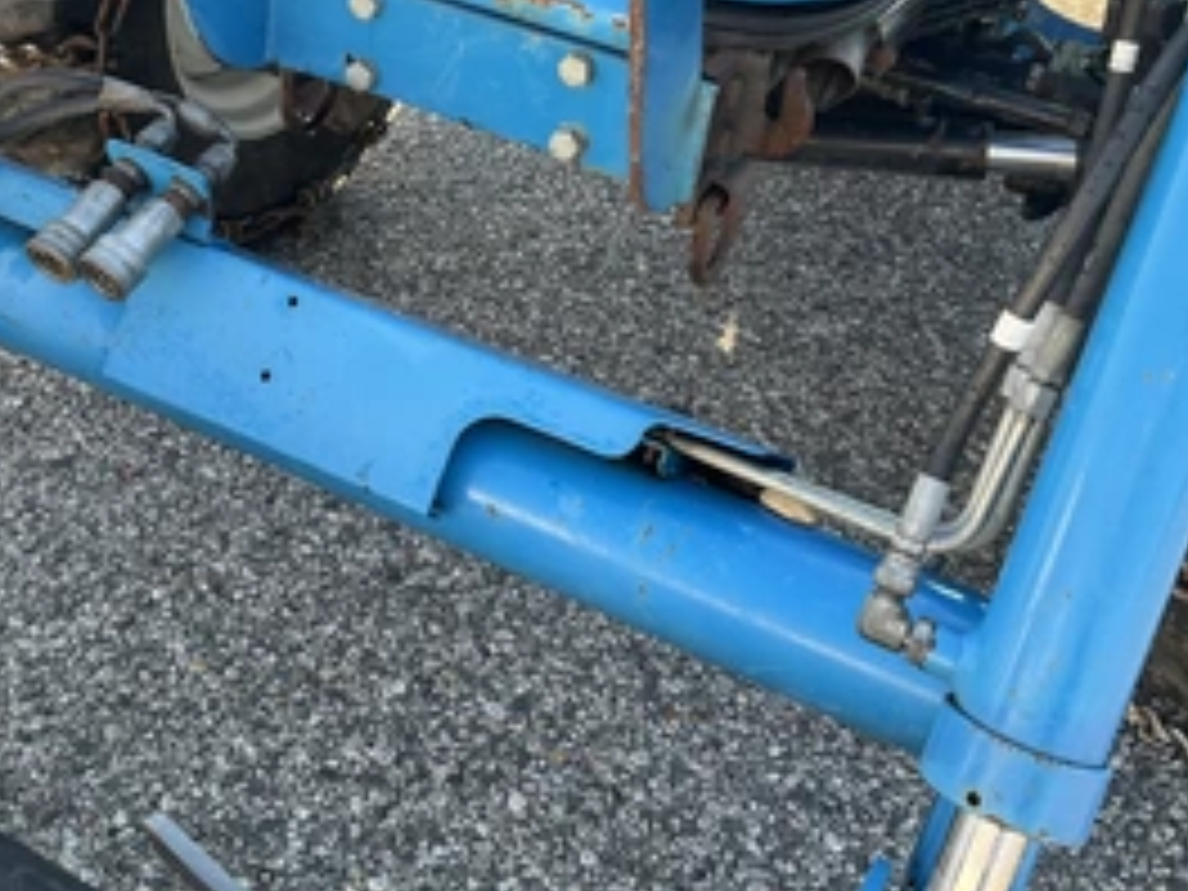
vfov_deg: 32.6
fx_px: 1510
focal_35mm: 44
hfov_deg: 42.7
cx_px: 459
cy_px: 302
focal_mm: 3
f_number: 1.8
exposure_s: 1/122
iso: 20
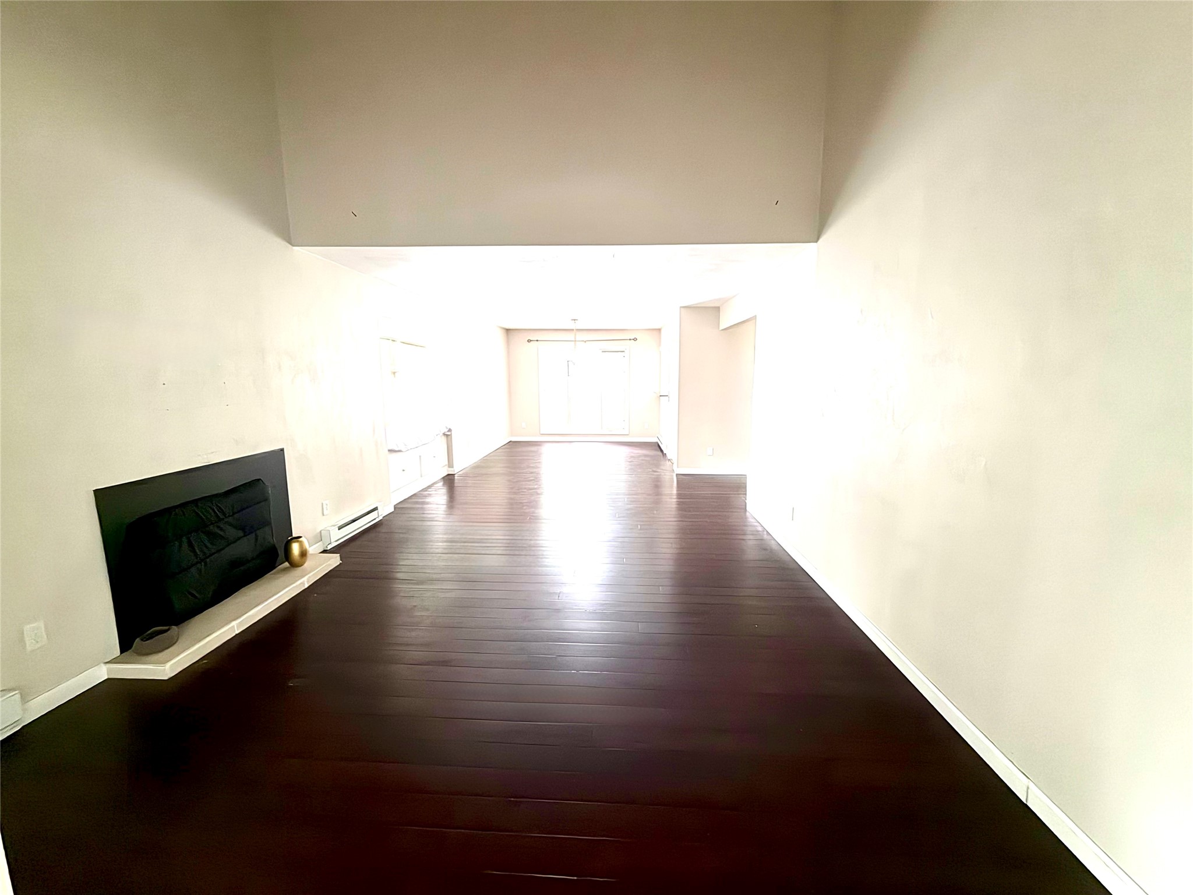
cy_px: 448
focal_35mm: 14
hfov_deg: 102.1
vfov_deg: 85.7
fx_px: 482
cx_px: 596
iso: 500
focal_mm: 2.22
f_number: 2.2
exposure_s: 1/16
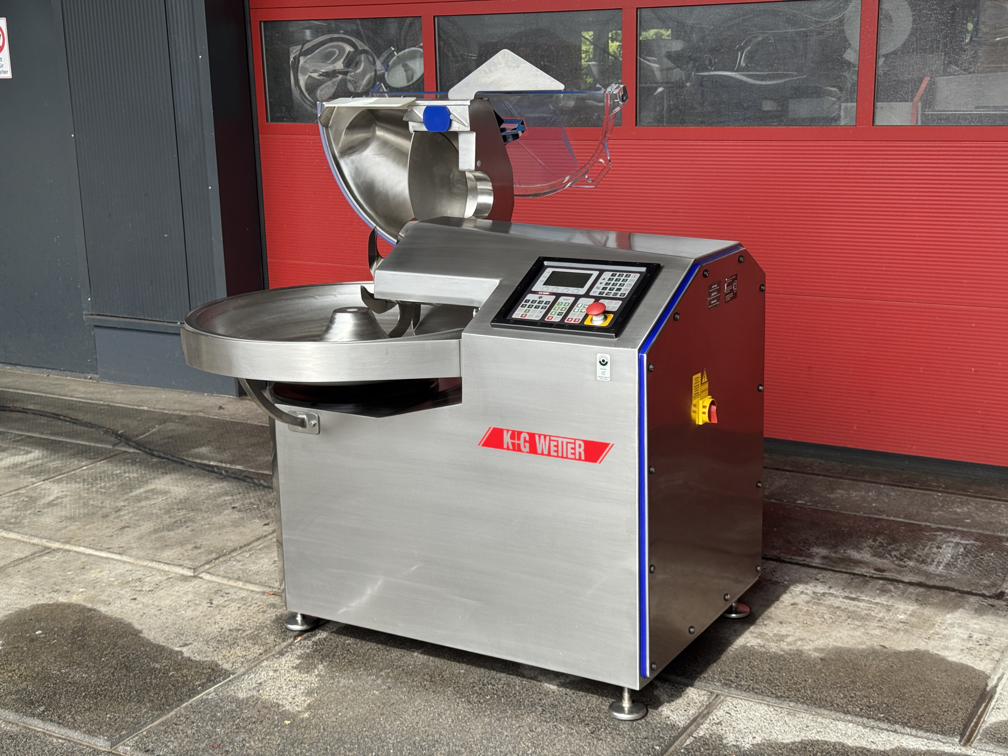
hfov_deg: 39.7
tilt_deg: -12.5
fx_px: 1398
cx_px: 504
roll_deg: +1.6
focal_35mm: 48
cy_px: 378
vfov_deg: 30.3
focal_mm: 6.76
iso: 64
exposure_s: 1/913
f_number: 1.78
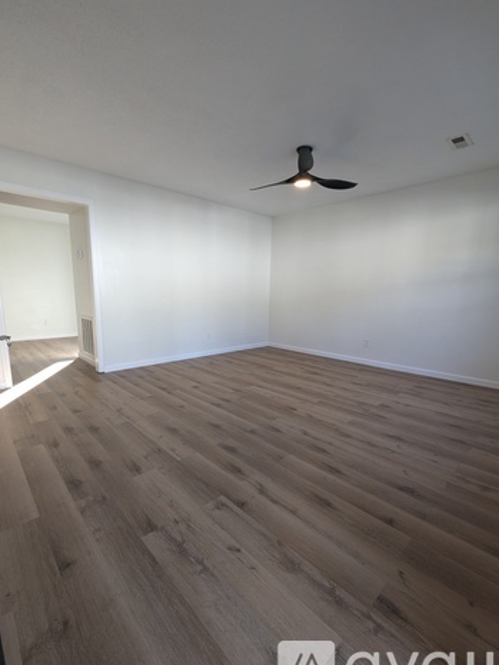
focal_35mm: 14
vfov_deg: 102.0
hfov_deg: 85.7
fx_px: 269
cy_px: 340
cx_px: 240
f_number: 2.2
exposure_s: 1/51.2
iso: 50
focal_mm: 1.95
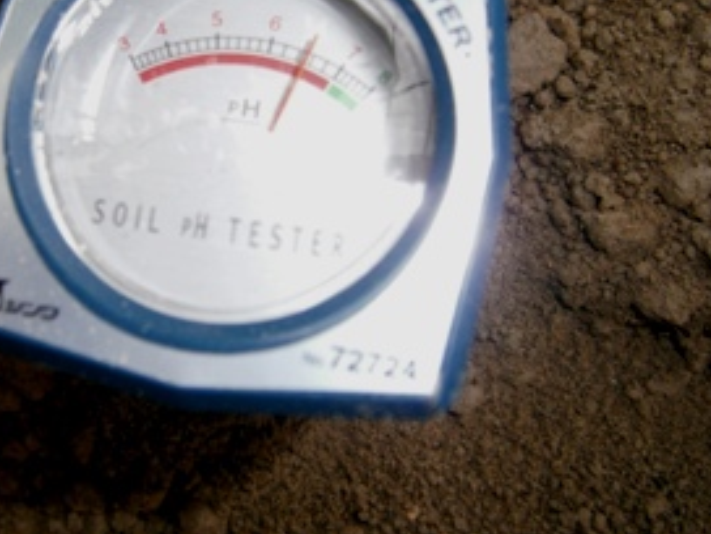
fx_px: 842
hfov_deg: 44.4
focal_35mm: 41
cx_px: 187
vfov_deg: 34.6
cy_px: 157
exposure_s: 1/30
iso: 125
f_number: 2.8
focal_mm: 4.7
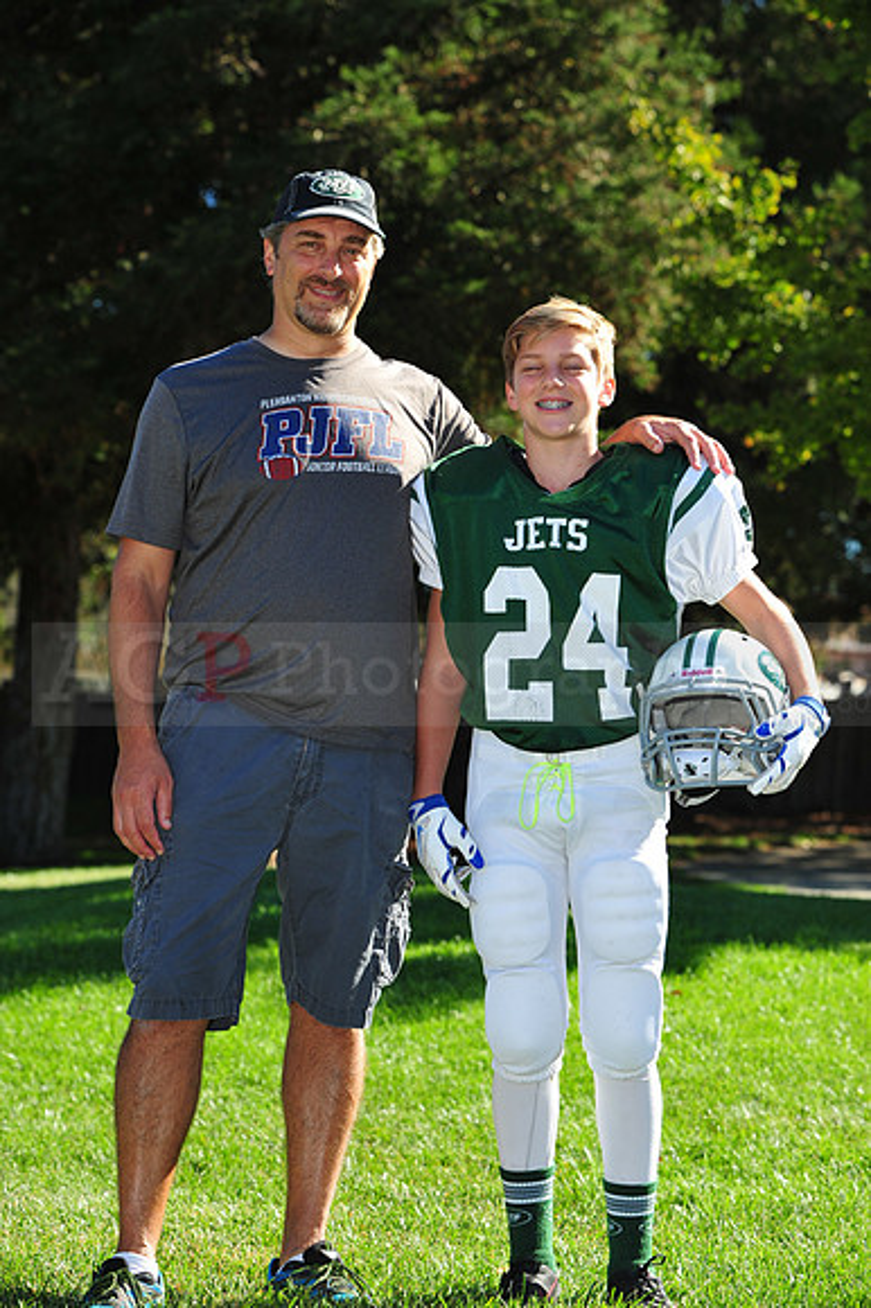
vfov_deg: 20.4
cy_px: 654
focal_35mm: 100
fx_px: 3633
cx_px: 436
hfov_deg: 13.7
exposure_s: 1/800
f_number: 6.3
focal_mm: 100
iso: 400
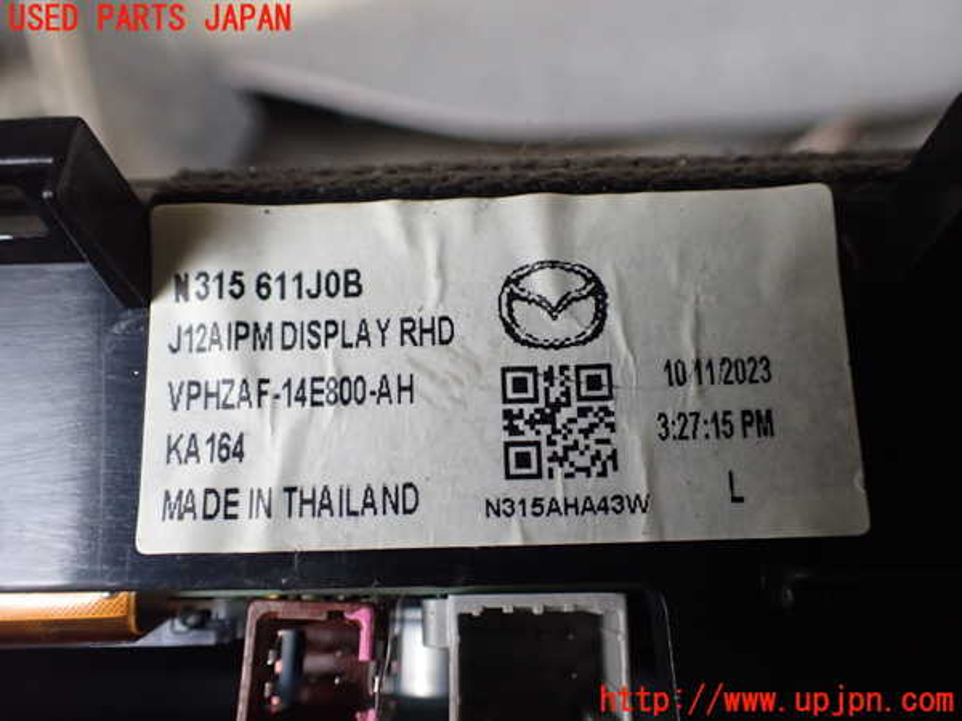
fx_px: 834
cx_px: 481
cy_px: 360
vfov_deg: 46.8
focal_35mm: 30
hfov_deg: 60.0
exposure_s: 1/125
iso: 640
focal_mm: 5.4
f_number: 2.3
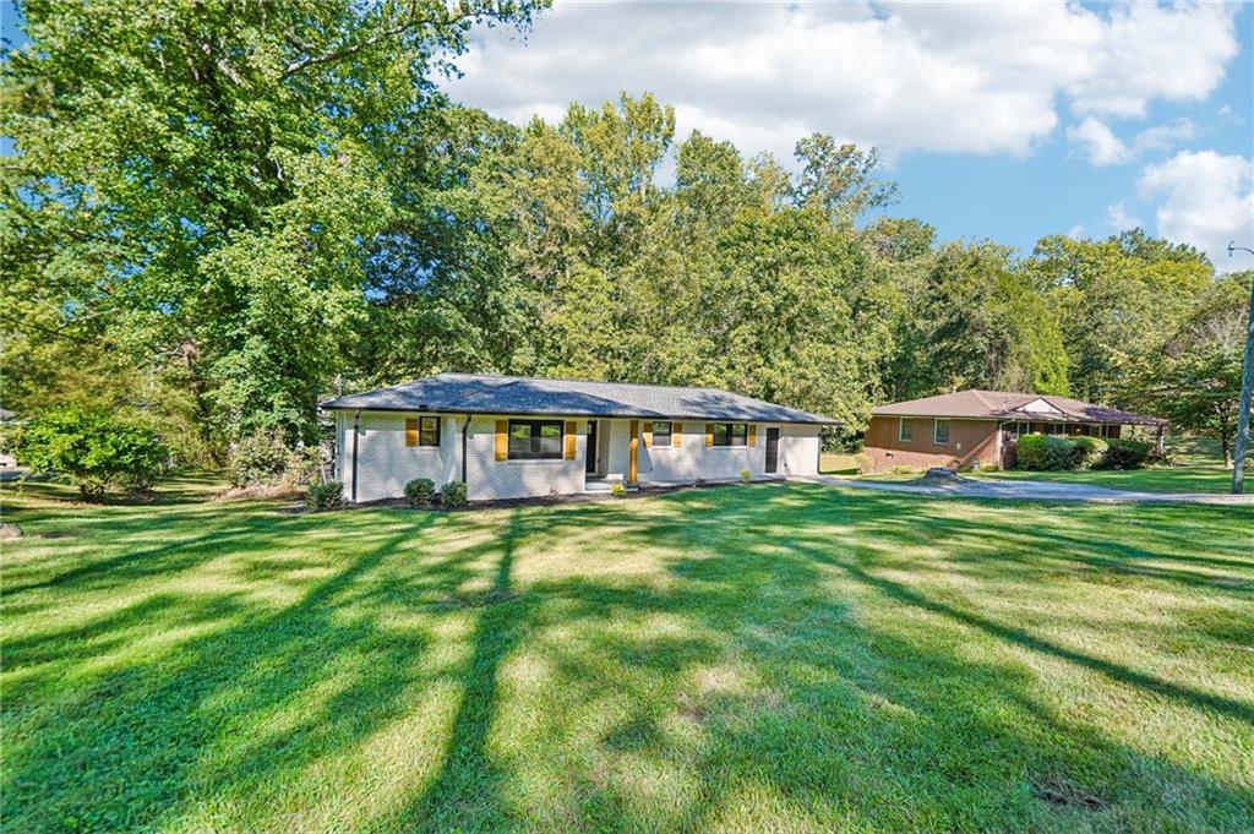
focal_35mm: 16
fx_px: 557
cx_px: 627
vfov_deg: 73.7
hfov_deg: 96.8
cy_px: 417
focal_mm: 16
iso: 320
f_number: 5
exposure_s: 1/250
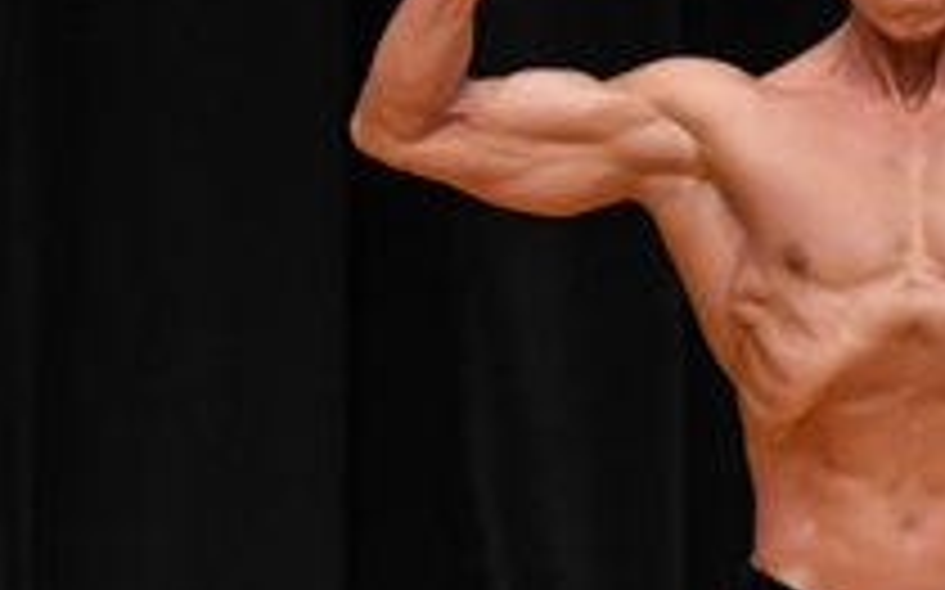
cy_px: 734
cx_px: 835
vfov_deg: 1.4
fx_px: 24737
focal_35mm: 961
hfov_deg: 2.2
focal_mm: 170
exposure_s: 1/400
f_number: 5.6
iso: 3200
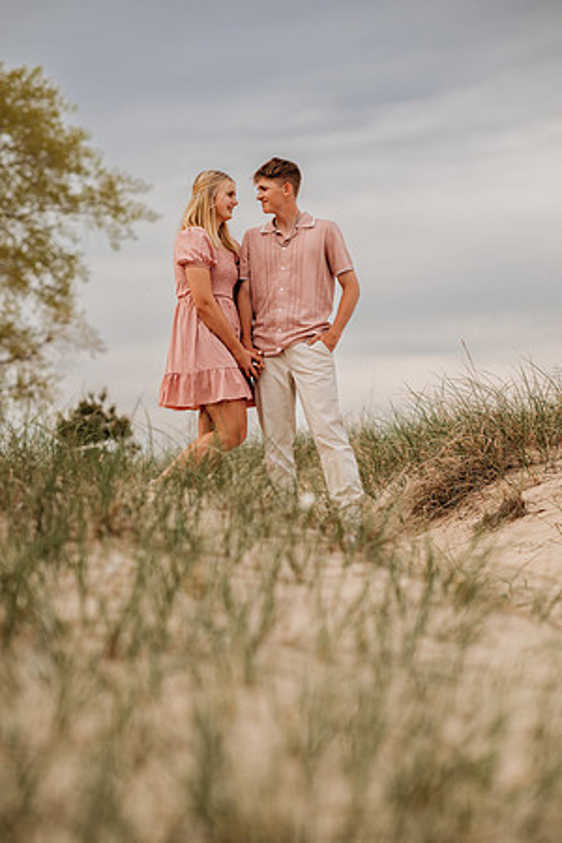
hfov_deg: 16.1
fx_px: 1990
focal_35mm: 85
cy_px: 422
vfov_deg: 23.9
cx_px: 281
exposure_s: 1/1000
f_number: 2.8
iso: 200
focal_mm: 85
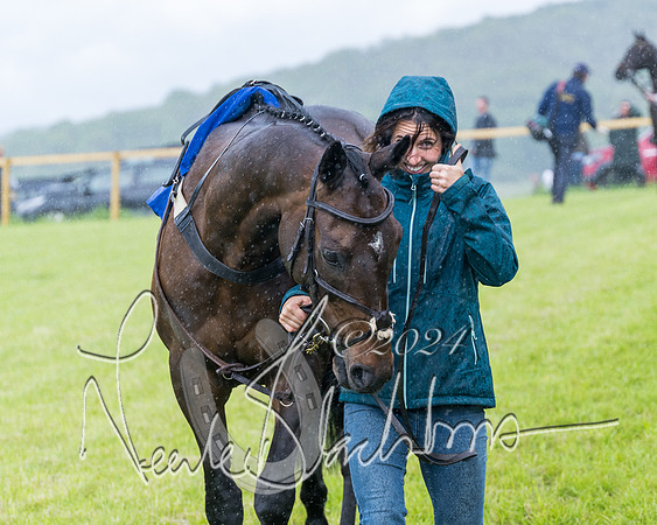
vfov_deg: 10.3
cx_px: 364
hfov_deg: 12.9
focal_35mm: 150
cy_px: 206
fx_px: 2913
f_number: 4
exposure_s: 1/1250
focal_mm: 98
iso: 400
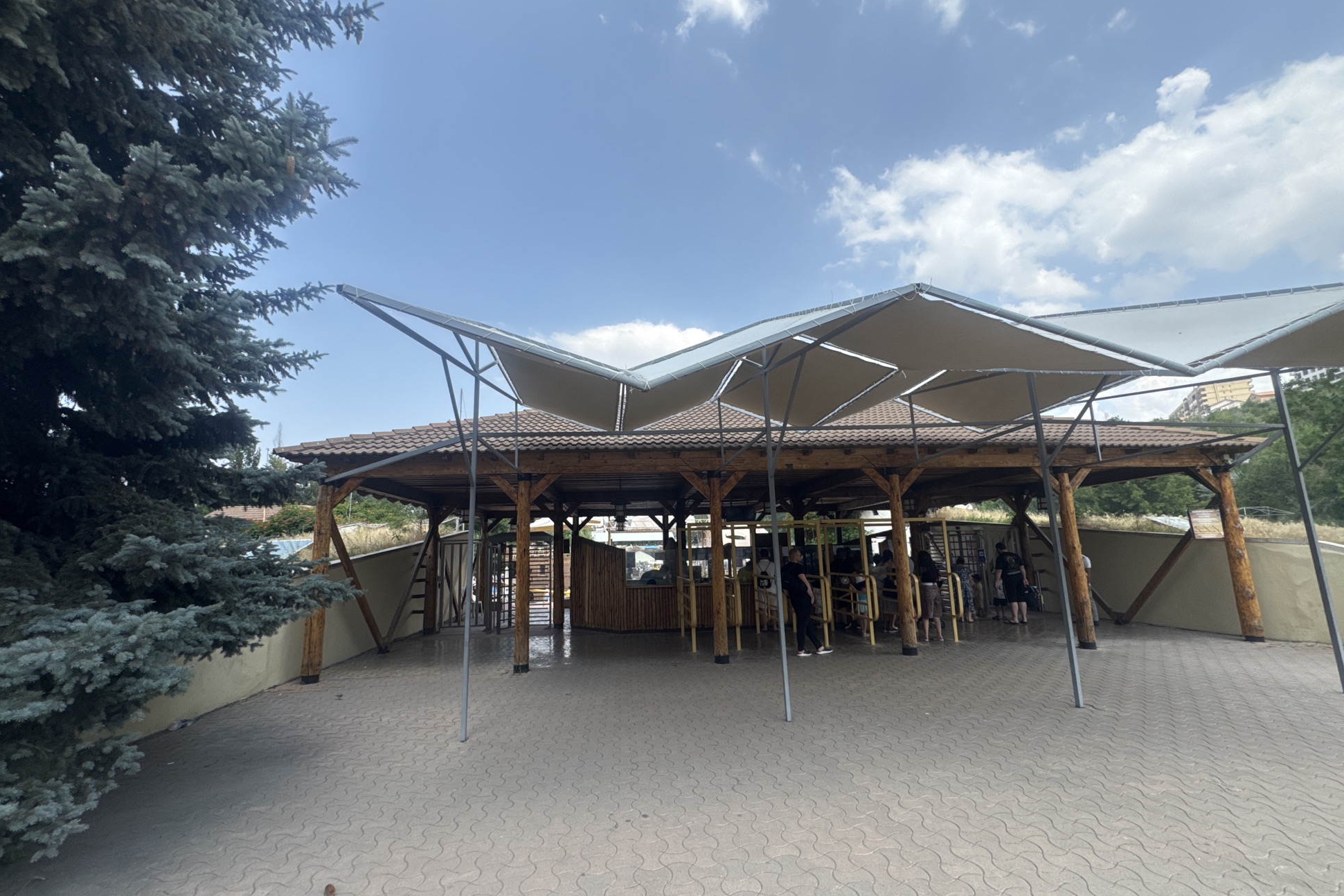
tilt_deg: +10.0
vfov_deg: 77.3
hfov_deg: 100.4
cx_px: 666
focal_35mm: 15
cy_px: 455
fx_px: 560
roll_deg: +1.1
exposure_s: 1/1217
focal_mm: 2.22
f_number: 2.2
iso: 50
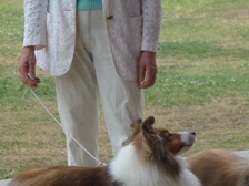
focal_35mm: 297
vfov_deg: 5.0
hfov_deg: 6.7
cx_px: 208
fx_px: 2136
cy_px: 48
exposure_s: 1/200
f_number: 5
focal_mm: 18.7
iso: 100
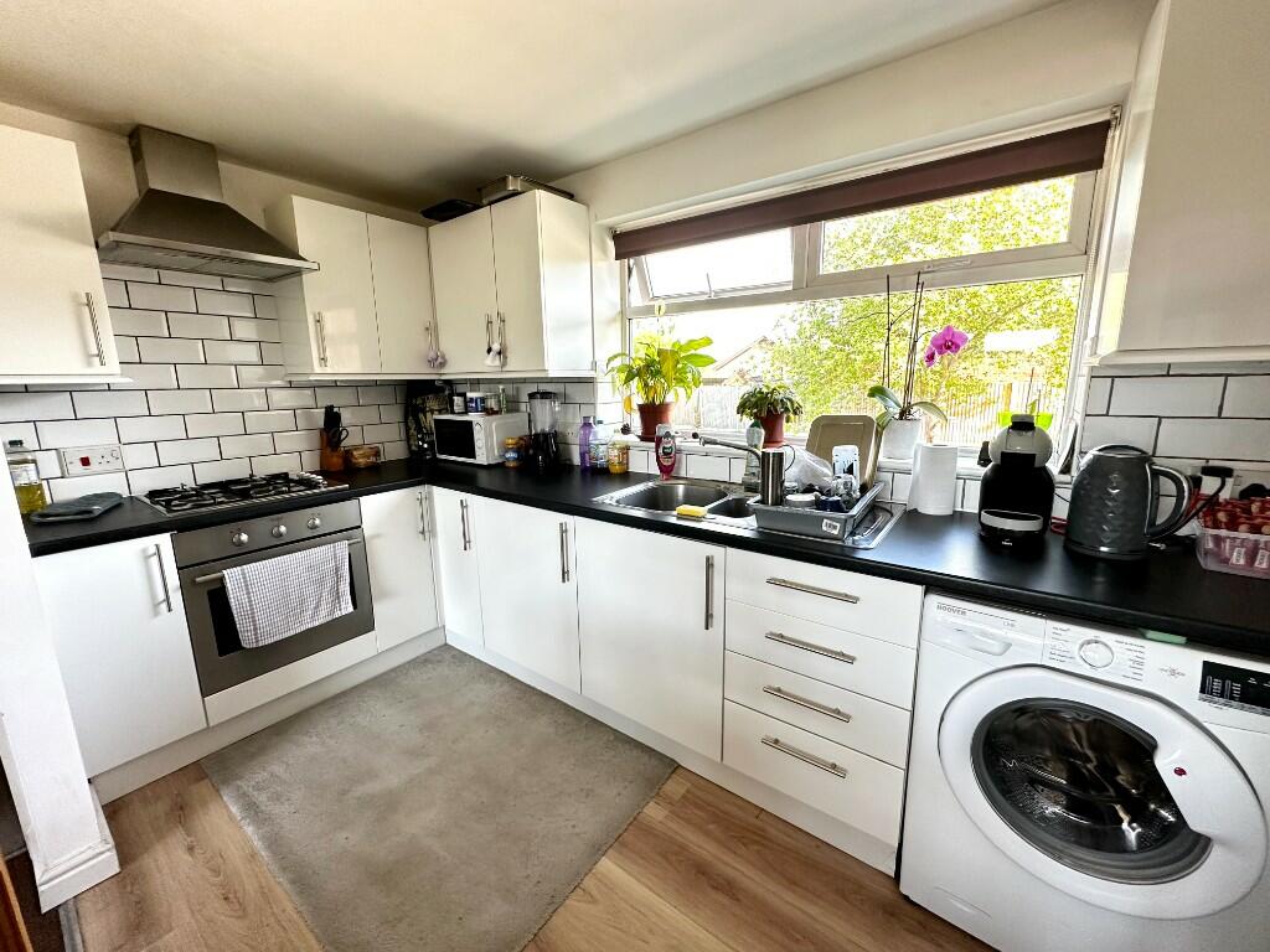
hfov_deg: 102.1
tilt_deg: -11.1
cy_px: 476
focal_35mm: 14
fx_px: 514
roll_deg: +0.7
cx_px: 635
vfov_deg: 85.7
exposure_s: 1/99
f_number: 2.2
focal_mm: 2.22
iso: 160
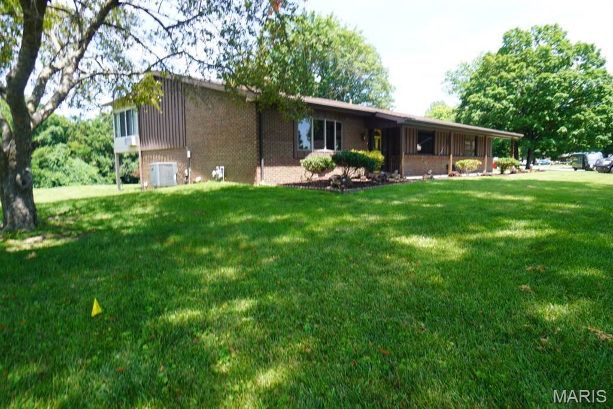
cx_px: 306
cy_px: 204
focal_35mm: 22
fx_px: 383
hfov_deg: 77.3
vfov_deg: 56.2
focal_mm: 15
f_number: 5
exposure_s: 1/100
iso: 100
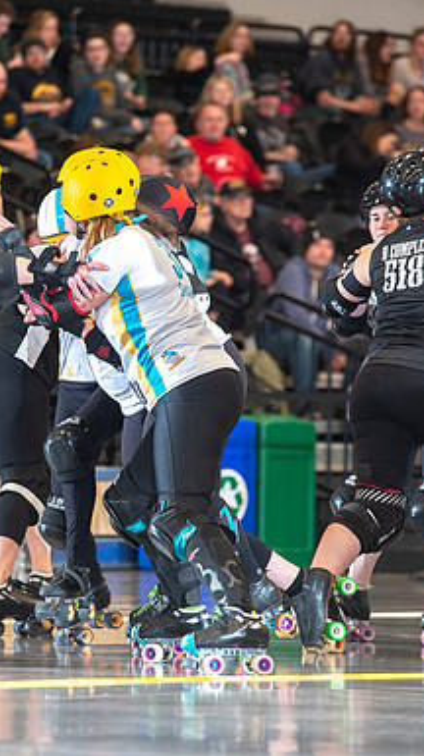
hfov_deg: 3.8
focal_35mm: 316
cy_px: 378
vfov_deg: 6.8
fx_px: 6328
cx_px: 49
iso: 500
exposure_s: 1/160
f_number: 4.5
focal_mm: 200
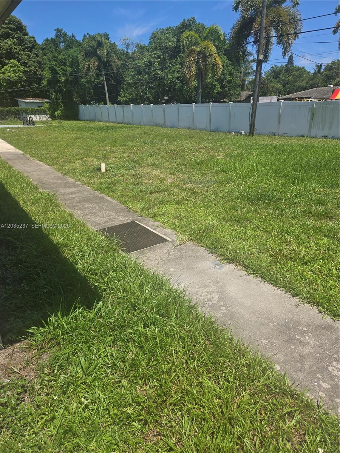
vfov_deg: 73.9
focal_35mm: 23
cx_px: 170
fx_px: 301
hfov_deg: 58.9
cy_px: 226
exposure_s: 1/2163
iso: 25
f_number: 1.8
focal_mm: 5.4
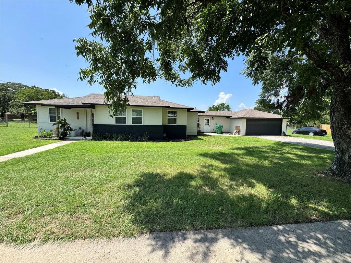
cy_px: 132
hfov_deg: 102.1
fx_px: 142
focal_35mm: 14
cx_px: 176
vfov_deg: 85.7
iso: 40
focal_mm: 2.22
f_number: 2.2
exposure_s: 1/1346
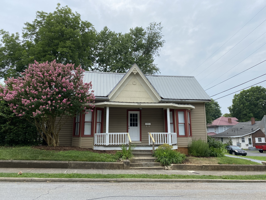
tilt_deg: +10.2
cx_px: 133
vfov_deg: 53.1
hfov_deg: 67.3
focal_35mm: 26
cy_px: 100
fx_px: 200
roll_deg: +0.9
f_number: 1.8
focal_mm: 4.25
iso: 32
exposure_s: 1/1866
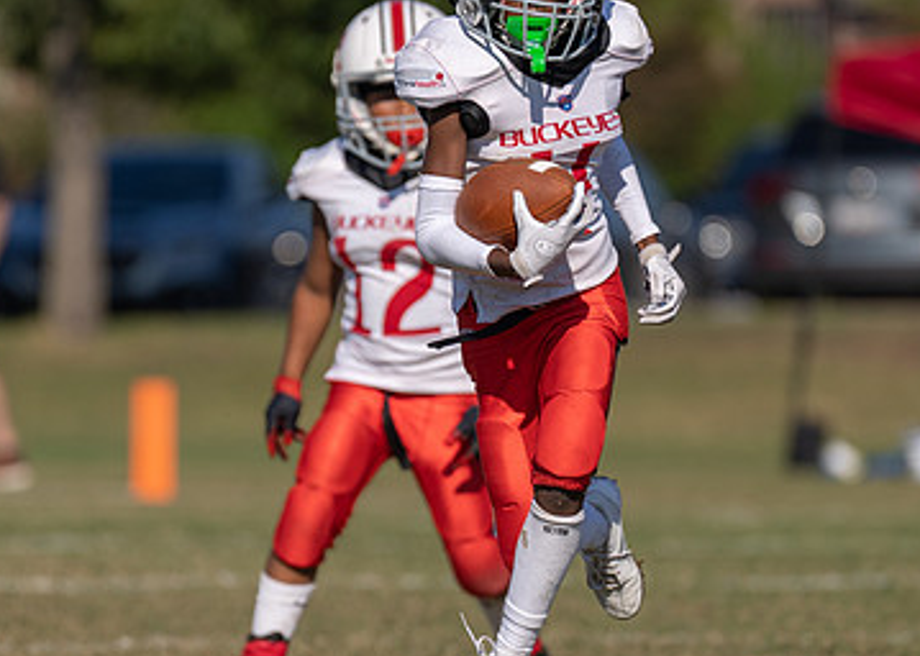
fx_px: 12926
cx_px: 395
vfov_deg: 2.9
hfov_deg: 4.1
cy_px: 398
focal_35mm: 495
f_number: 2.8
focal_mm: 200
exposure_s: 1/4000
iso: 100
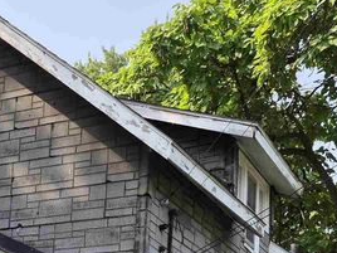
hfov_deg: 21.2
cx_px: -31
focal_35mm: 88
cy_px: 409
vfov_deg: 15.2
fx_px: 857
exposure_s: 1/1236
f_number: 1.8
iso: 25
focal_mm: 5.4
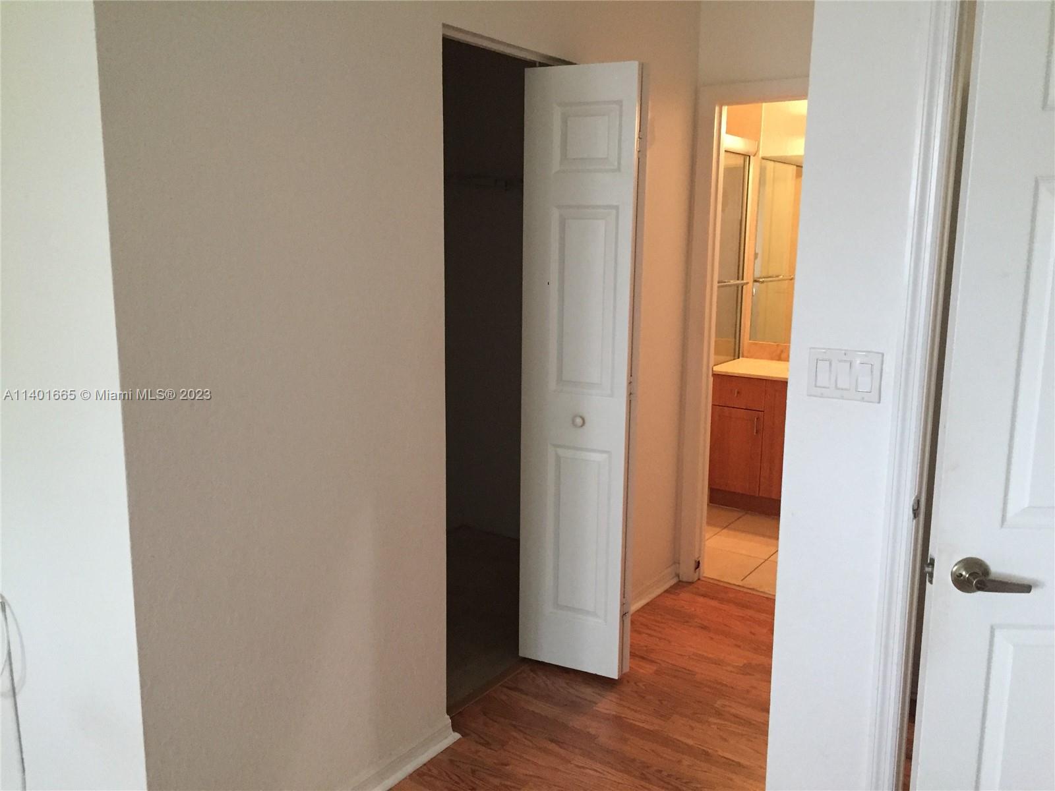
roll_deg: -1.0
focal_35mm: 29
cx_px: 528
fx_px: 884
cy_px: 396
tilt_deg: -8.5
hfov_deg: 61.7
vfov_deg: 48.2
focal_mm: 4.15
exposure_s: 1/30
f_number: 2.2
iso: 250
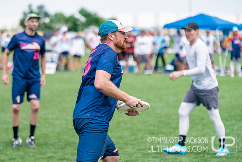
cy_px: 108
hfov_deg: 11.2
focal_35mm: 183
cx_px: 105
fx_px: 1229
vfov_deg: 7.5
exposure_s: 1/8000
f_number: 2.8
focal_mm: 124
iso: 500
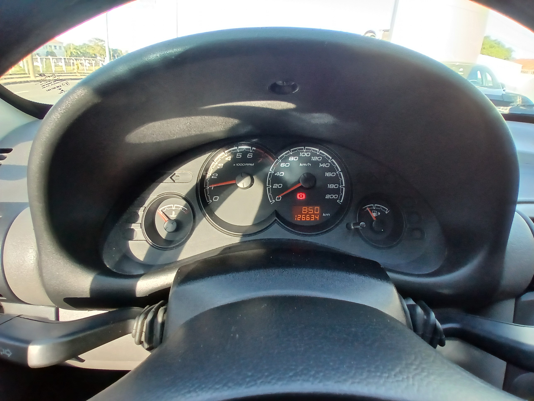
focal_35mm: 17
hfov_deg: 91.0
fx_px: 262
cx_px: 267
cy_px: 200
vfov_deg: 74.7
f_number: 2.2
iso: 100
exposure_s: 1/33.3
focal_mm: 1.4
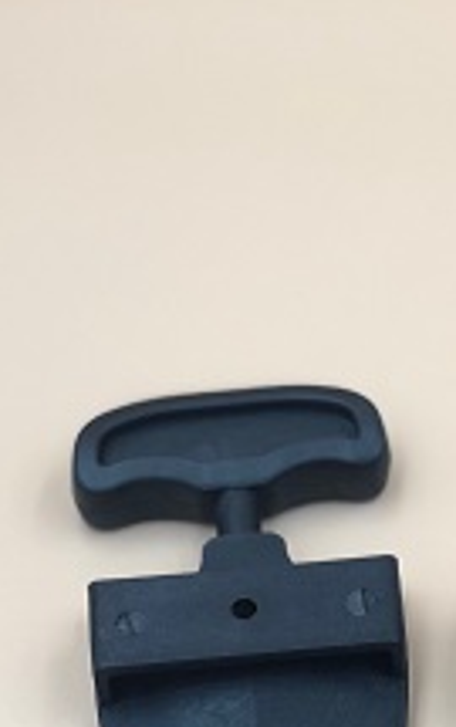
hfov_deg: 9.8
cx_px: 777
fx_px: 2537
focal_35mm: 128
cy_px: 627
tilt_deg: -51.1
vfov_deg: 16.1
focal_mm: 6
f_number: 2.4
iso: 25
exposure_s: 1/50
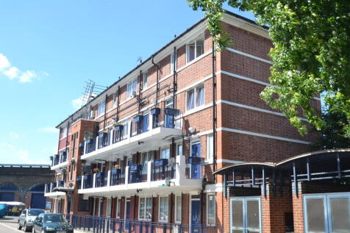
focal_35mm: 36
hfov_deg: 53.1
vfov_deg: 36.8
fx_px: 350
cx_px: 175
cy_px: 116
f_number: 7.1
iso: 100
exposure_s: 1/160
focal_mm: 24
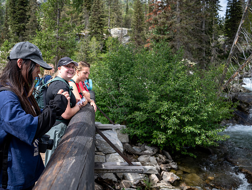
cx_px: 98
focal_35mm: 28
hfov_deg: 62.4
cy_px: 87
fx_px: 205
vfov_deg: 49.6
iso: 125
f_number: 2.8
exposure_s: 1/800
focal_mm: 24
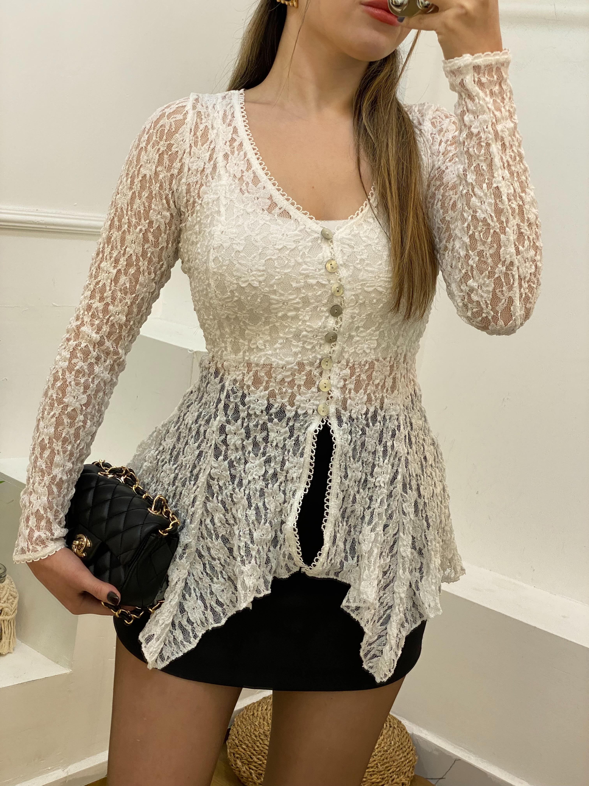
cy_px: 393
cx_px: 294
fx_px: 1180
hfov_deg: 28.0
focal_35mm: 52
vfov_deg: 36.8
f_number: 2
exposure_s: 1/100
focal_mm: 6
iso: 64
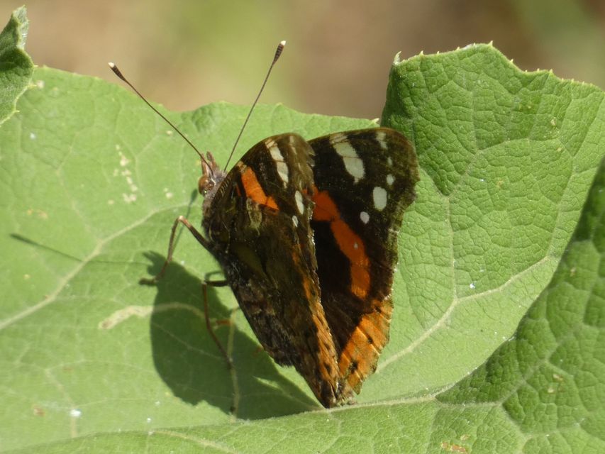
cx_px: 302
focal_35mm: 661
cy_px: 227
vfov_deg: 2.3
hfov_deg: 3.0
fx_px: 11554
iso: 80
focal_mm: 118.5
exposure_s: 1/125
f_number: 5.6
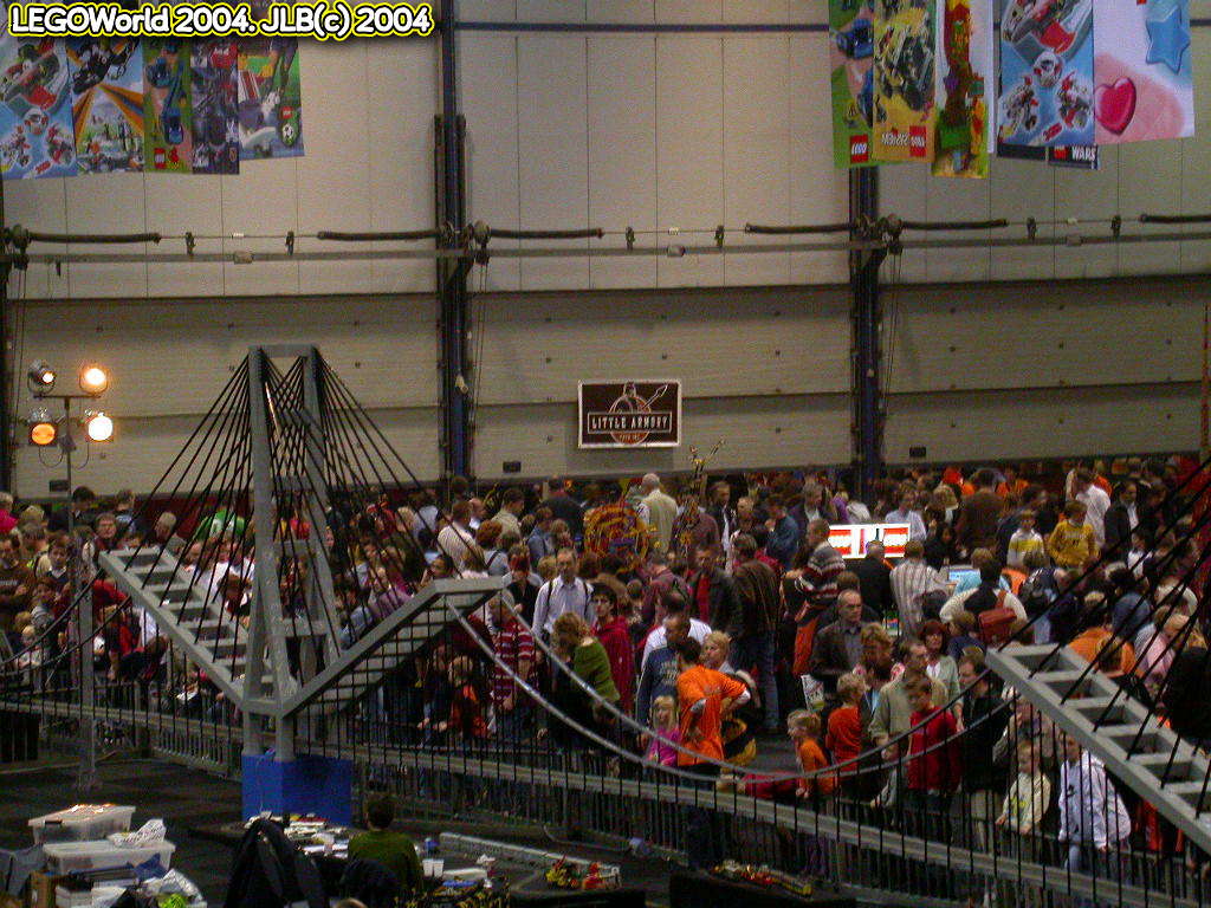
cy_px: 454
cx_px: 606
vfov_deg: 9.6
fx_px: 5388
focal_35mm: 154
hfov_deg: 12.8
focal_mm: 32
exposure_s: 1/30
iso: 400
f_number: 5.1
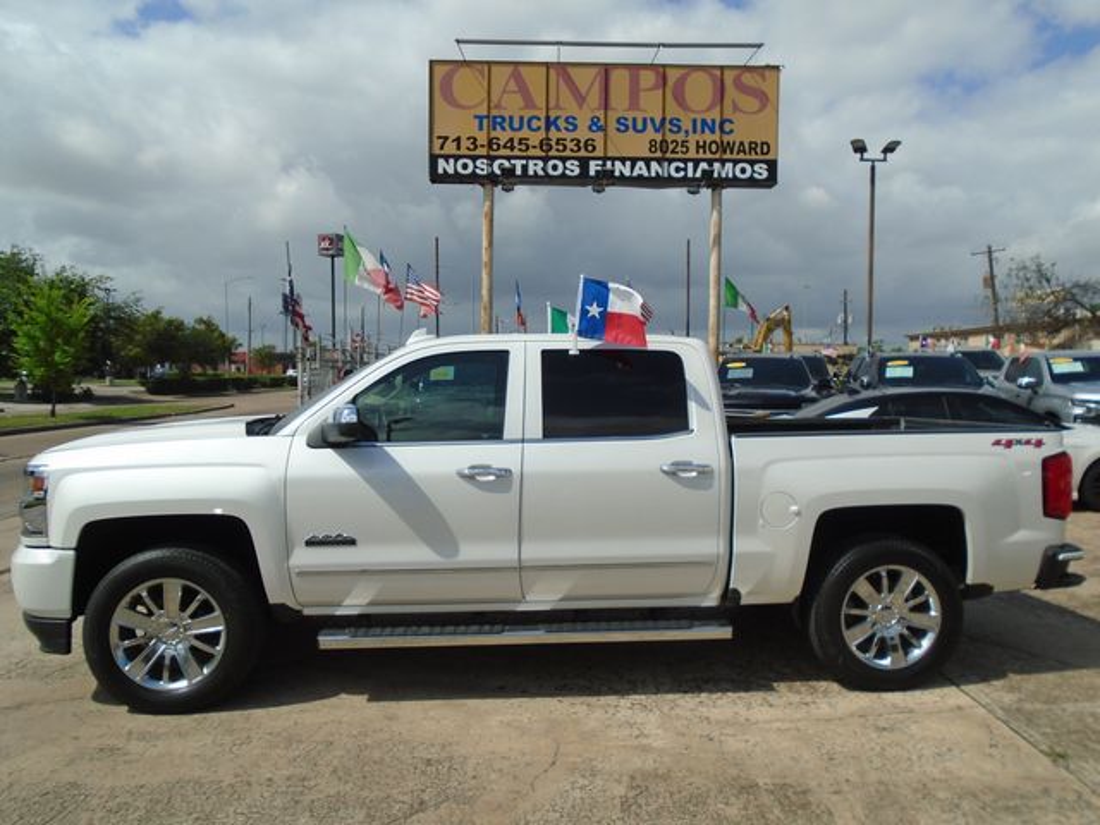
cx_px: 550
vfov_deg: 53.1
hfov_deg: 67.3
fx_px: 826
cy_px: 412
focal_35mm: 26
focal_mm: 4.6
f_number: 8
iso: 100
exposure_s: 1/400
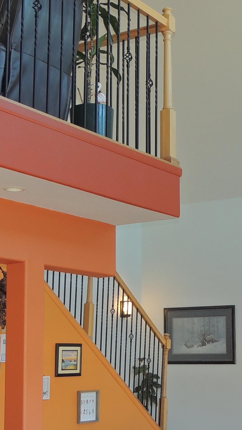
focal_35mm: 71
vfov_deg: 29.7
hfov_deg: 17.0
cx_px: 155
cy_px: 229
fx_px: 810
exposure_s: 1/40
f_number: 3.1
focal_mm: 5.3
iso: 100
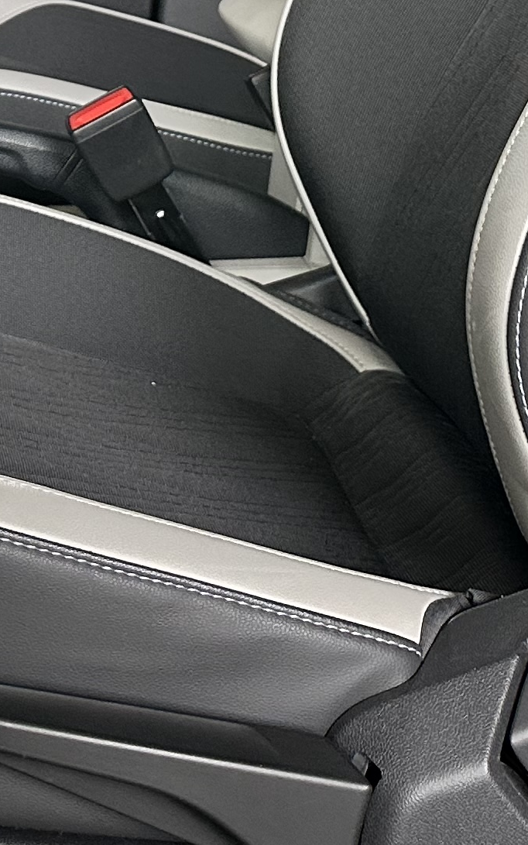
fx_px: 2164
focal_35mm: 94
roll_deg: +1.0
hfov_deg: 13.4
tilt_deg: -1.4
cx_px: -183
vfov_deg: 20.1
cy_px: -284
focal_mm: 6.86
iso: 125
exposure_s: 1/50
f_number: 1.78
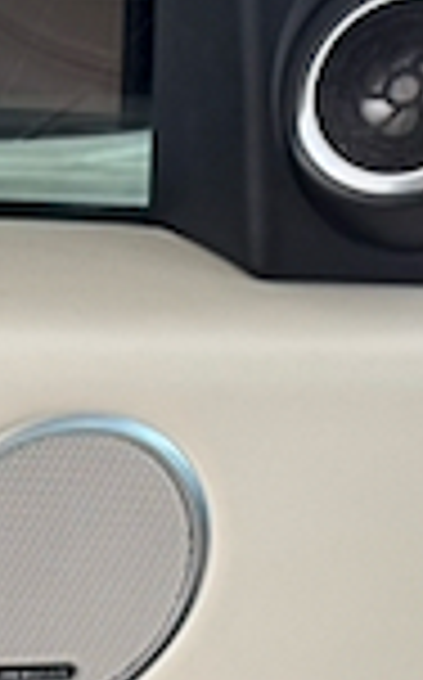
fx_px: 1998
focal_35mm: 108
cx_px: -598
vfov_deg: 17.4
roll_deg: -0.9
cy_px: 1009
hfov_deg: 10.4
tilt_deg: -31.7
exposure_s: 1/60
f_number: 1.78
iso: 250
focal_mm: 6.76
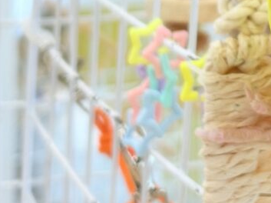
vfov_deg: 8.2
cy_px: -125
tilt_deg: -5.1
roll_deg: -0.9
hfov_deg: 10.9
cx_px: 367
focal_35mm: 177
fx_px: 1384
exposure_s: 1/50
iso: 32
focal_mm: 5.96
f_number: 1.6
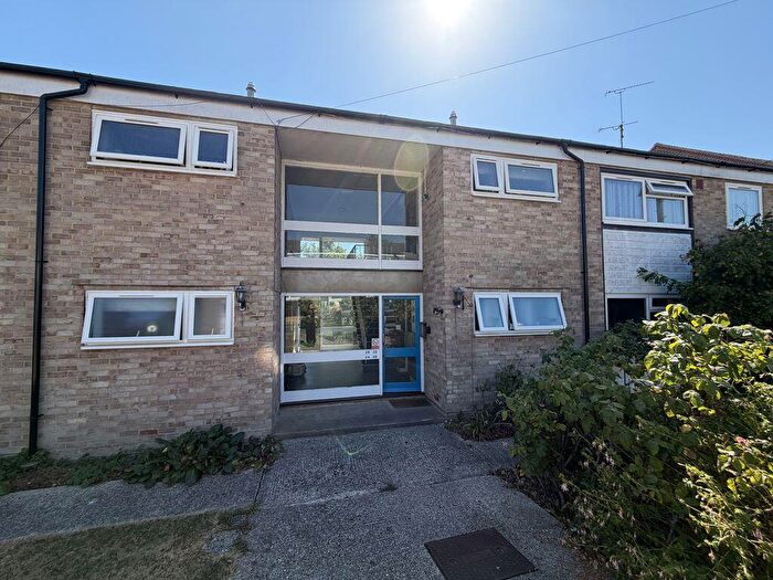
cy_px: 290
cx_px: 386
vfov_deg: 85.7
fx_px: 313
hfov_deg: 102.1
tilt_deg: +2.0
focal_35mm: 14
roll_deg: -0.4
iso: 40
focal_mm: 2.22
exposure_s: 1/574
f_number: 2.2
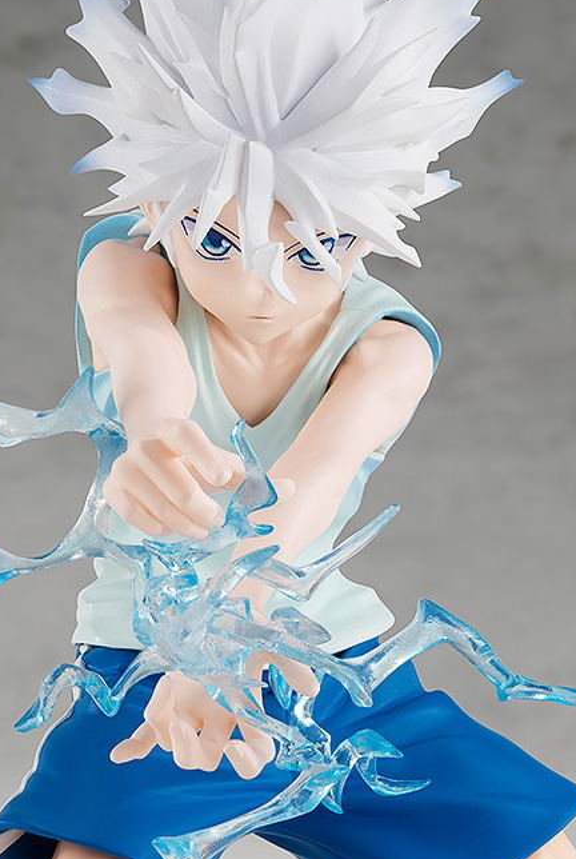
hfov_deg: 16.3
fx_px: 2007
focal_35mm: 84
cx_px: 249
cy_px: 379
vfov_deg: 24.1
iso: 160
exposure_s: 1/15
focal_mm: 60
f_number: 16
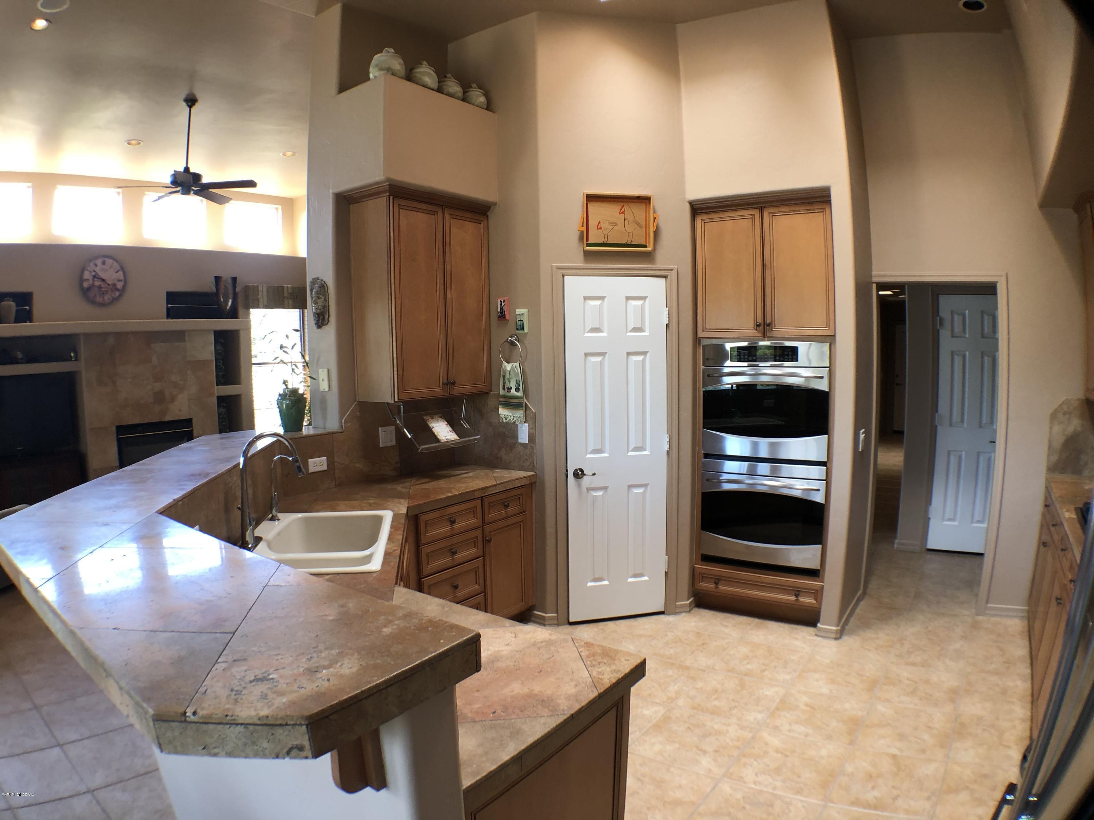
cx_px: 547
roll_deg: +1.1
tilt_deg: -5.0
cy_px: 410
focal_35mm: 28
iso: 32
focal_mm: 4
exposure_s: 1/30
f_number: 1.8
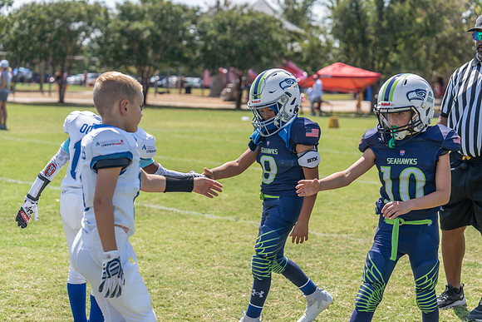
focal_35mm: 70
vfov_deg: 19.5
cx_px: 241
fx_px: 937
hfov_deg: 28.8
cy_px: 161
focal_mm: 70
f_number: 3.5
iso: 100
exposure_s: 1/640
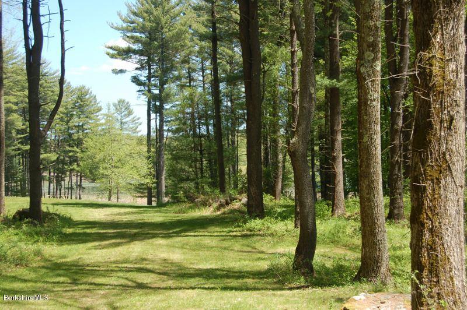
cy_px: 155
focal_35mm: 60
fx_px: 778
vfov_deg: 22.6
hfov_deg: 33.4
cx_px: 234
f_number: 8
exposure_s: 1/250
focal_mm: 40
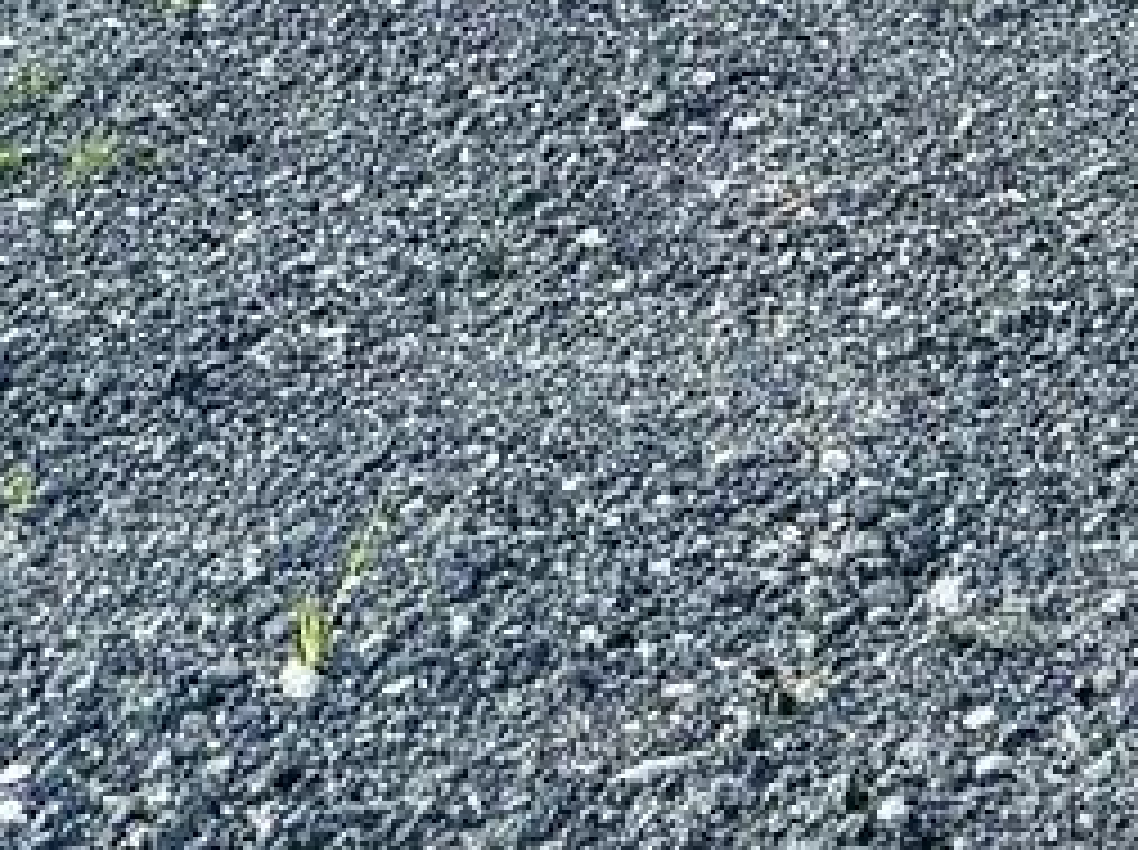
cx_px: 2294
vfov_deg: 8.1
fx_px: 4990
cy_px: -1812
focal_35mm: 152
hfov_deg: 11.6
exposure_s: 1/1689
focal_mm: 6.76
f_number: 1.78
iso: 100
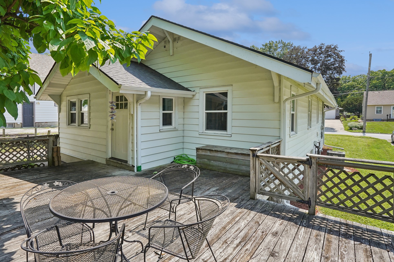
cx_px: 176
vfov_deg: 67.3
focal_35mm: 18
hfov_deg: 89.7
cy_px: 125
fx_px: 197
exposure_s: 1/320
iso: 400
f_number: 9
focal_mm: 16
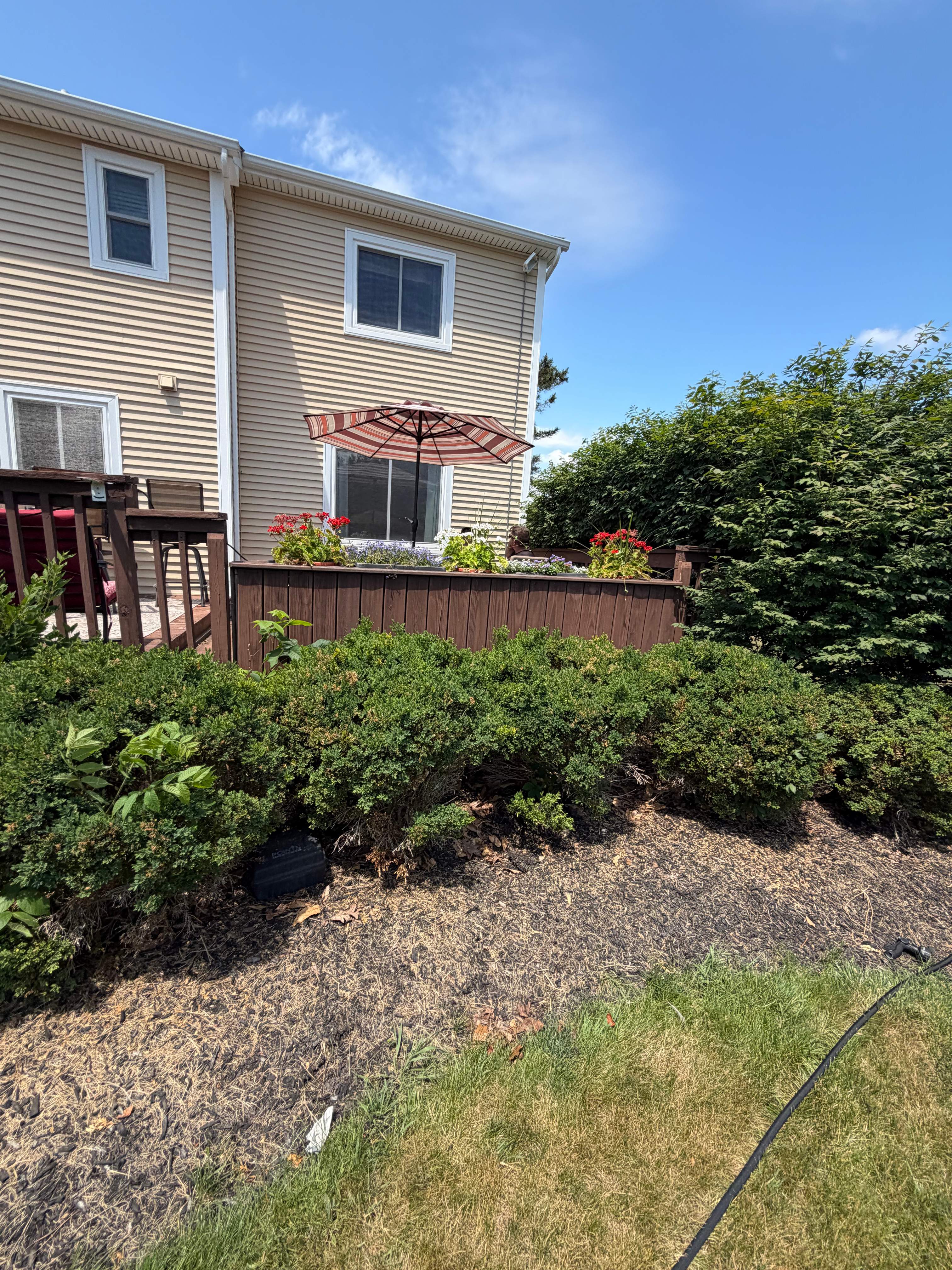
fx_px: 513
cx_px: 476
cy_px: 635
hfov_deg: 85.7
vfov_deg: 102.1
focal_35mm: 14
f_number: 2.2
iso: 40
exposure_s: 1/549
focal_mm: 2.22
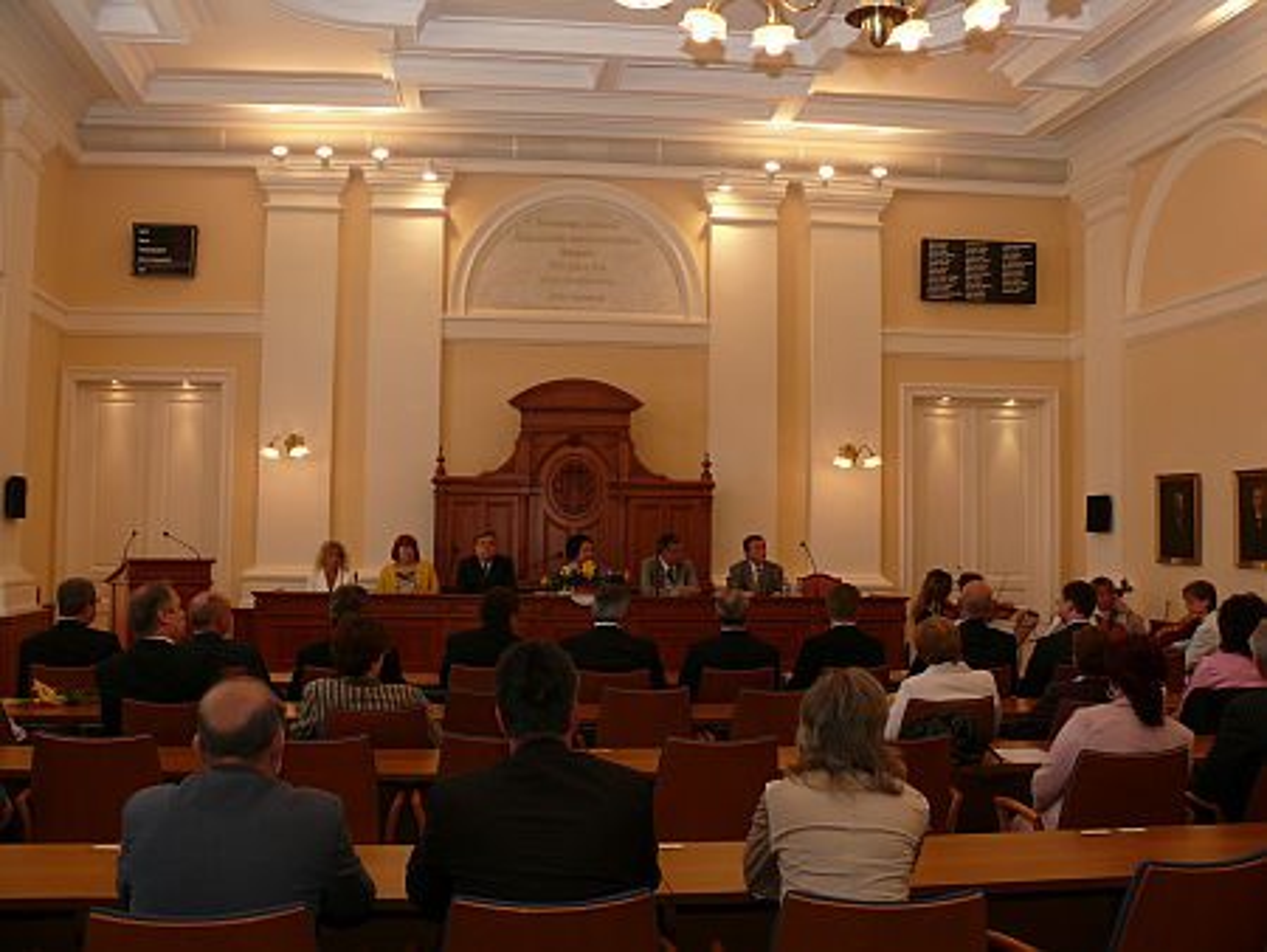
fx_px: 1282
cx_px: 634
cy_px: 476
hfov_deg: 52.6
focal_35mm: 35
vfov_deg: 40.7
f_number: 4
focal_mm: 7.4
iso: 100
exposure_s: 1/30
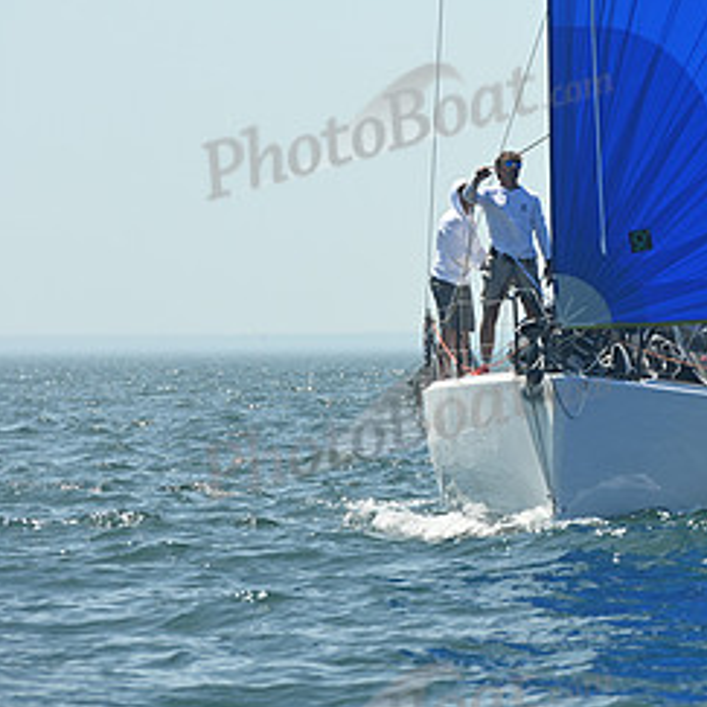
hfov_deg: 4.3
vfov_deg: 4.3
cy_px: 234
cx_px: 765
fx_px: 9358
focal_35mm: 405
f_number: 8
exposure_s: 1/1000
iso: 320
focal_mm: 200
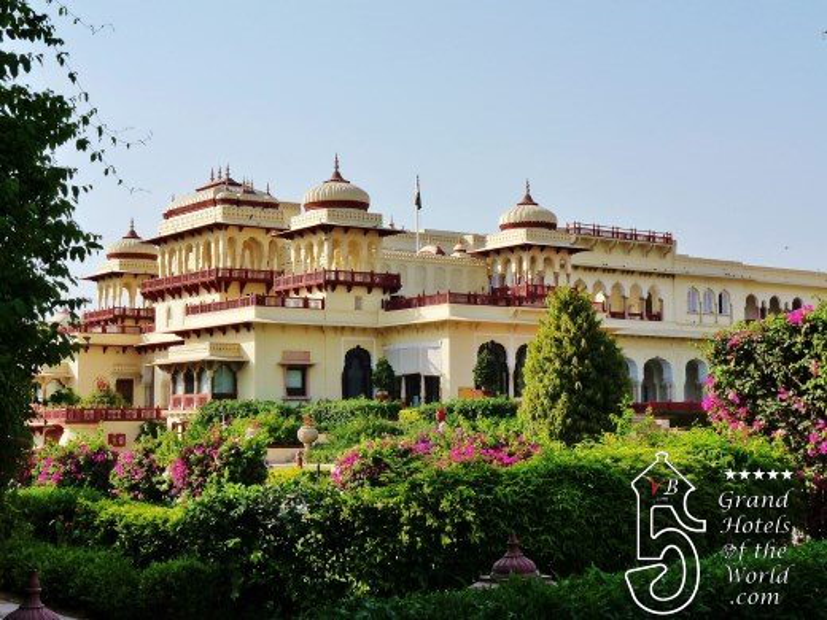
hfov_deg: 32.7
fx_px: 1410
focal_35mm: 59
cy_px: 310
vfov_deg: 24.8
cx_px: 414
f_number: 5.6
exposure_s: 1/400
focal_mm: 10.4
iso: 160
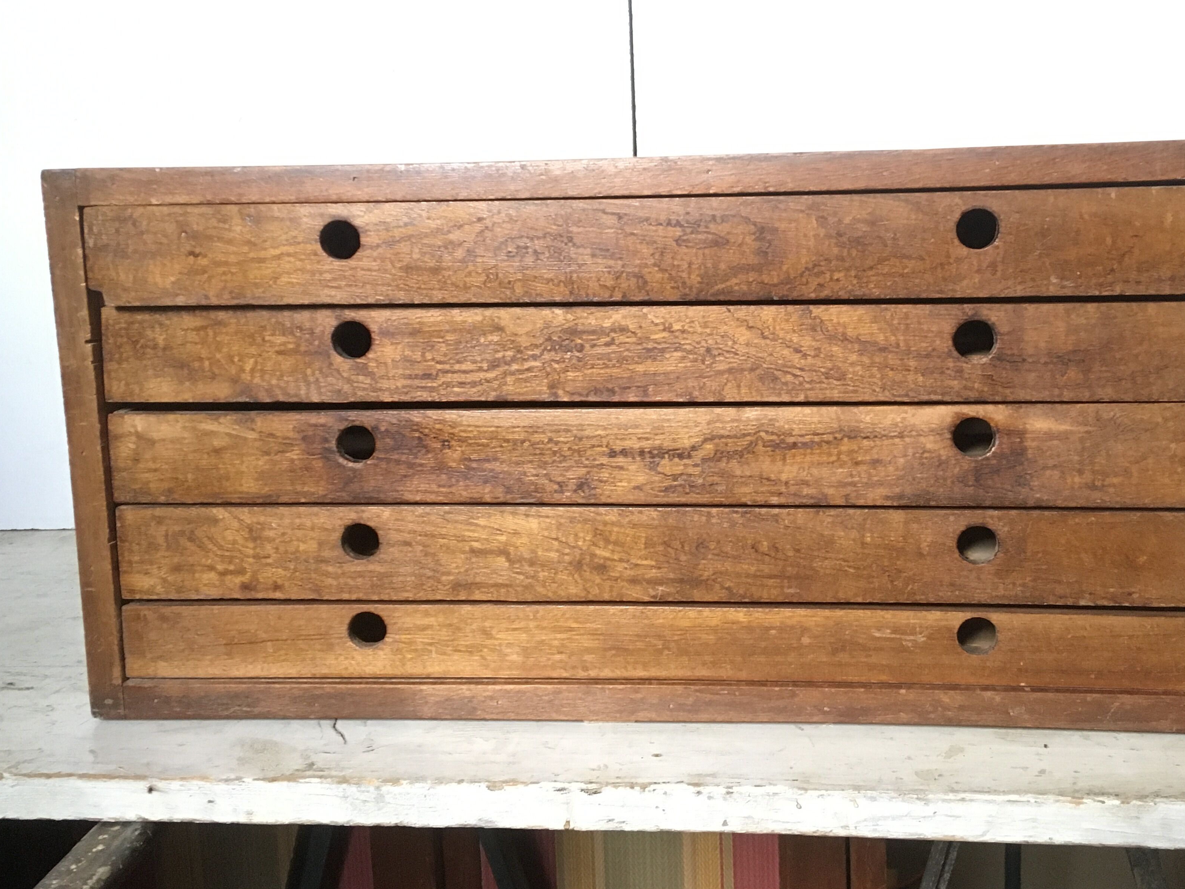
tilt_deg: -5.2
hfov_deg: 50.0
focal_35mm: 37
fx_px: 1267
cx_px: 668
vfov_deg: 38.5
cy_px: 363
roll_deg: +1.2
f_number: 2.2
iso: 200
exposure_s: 1/25
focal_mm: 4.15
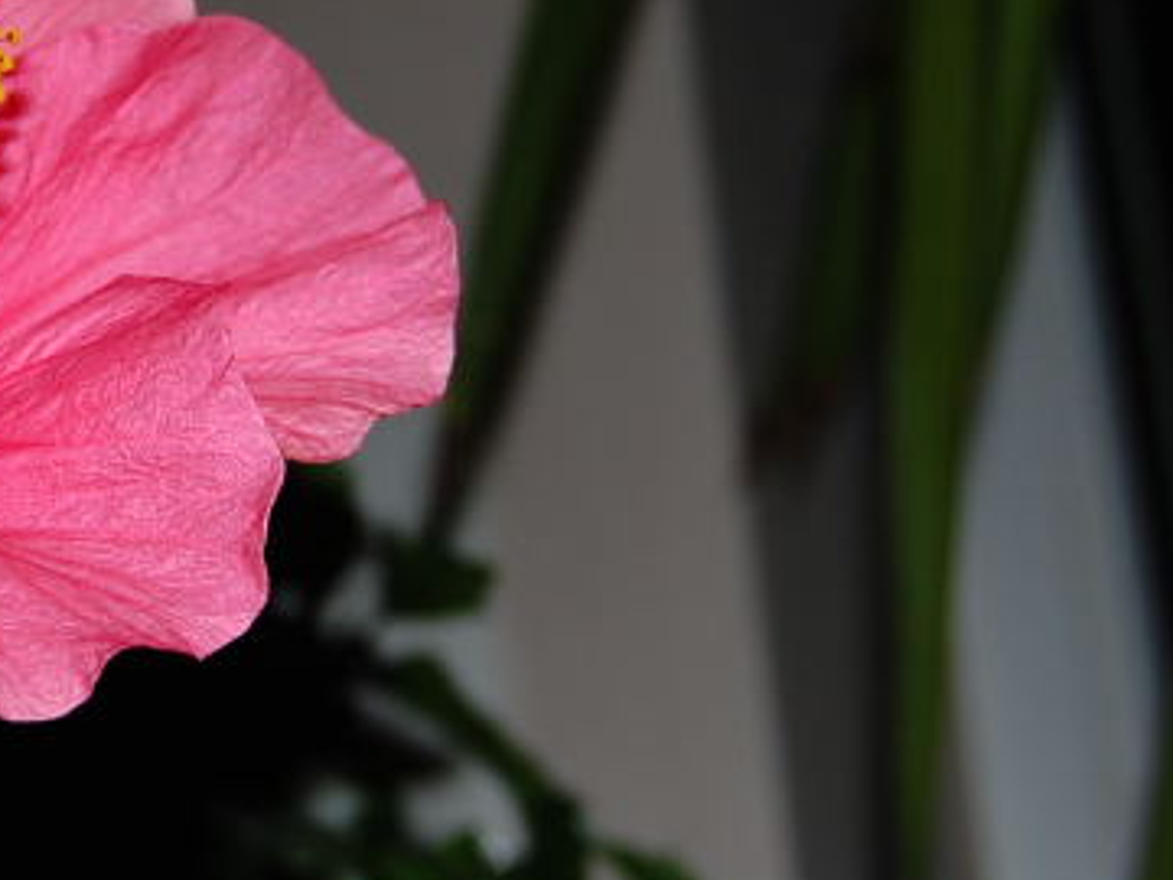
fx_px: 4168
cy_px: 187
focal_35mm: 123
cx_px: -101
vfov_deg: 12.0
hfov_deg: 15.6
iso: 200
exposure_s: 1/125
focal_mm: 30
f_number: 5.6
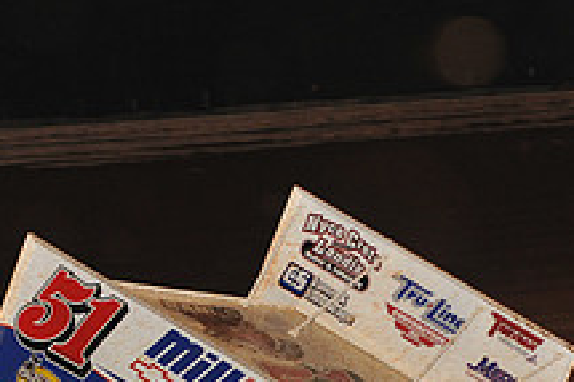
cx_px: 211
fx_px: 5799
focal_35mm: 364
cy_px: 486
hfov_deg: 5.7
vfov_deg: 3.8
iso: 1250
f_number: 7.1
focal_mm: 135
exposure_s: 1/320
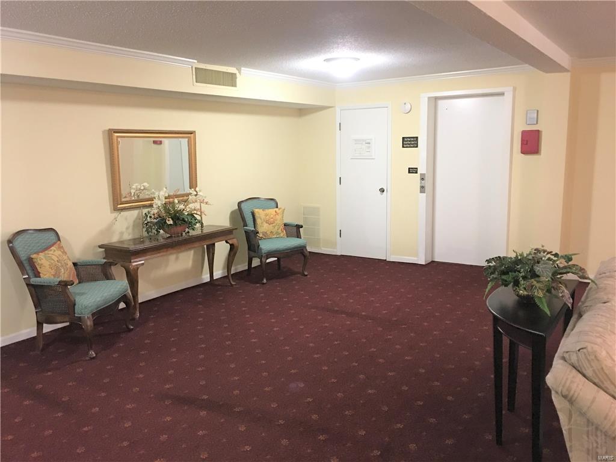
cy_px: 231
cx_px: 308
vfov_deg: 48.2
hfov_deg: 61.7
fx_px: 516
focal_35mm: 29
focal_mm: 4.15
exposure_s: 1/4
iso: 80
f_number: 2.2
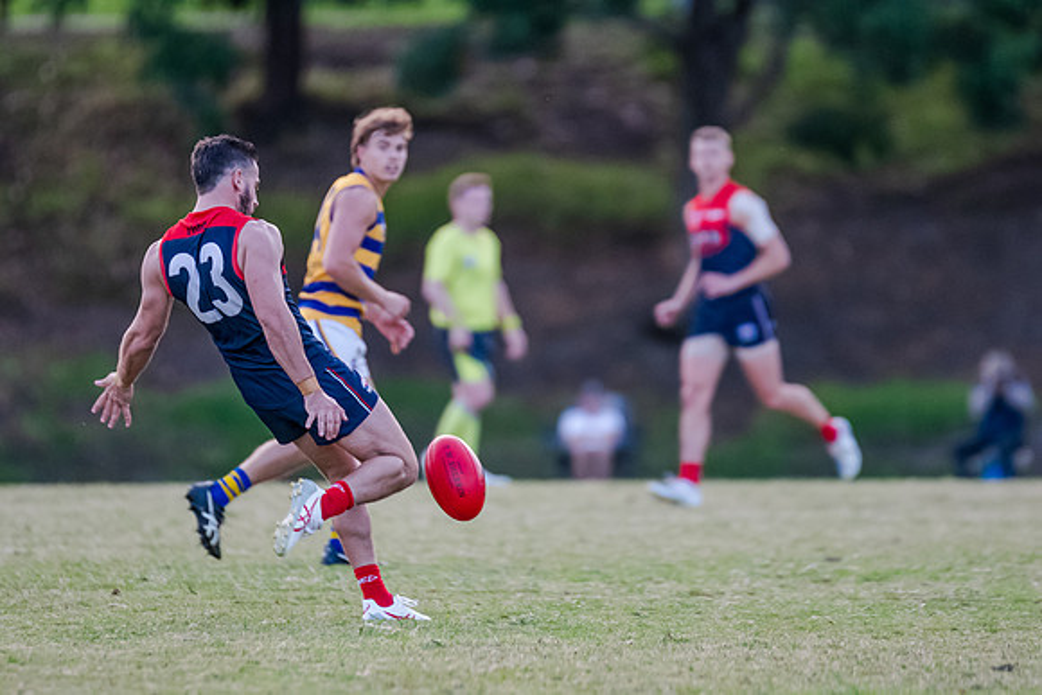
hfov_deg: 3.9
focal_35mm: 526
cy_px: 273
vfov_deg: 2.6
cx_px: 410
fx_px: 15234
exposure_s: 1/1600
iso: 2000
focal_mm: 300
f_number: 2.8
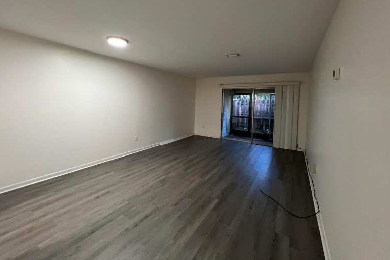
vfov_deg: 80.6
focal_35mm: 14
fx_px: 152
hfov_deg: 104.3
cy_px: 109
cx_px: 196
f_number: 1.8
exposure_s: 1/60
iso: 400
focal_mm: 1.57
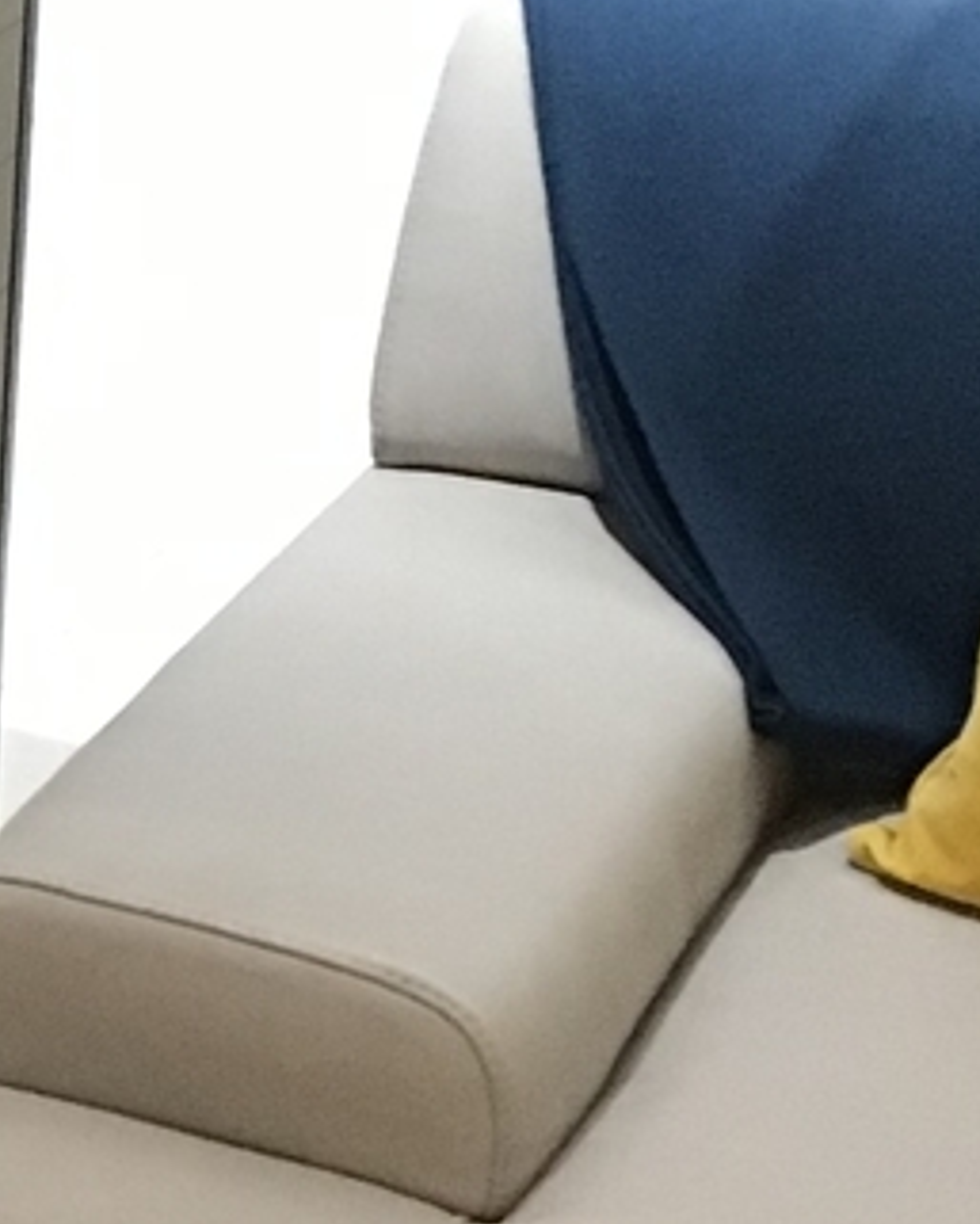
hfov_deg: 12.8
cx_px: -587
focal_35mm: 113
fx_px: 4095
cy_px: 229
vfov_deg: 16.9
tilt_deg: -19.0
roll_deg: +0.6
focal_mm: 3.3
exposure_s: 1/20
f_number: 2.4
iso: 200
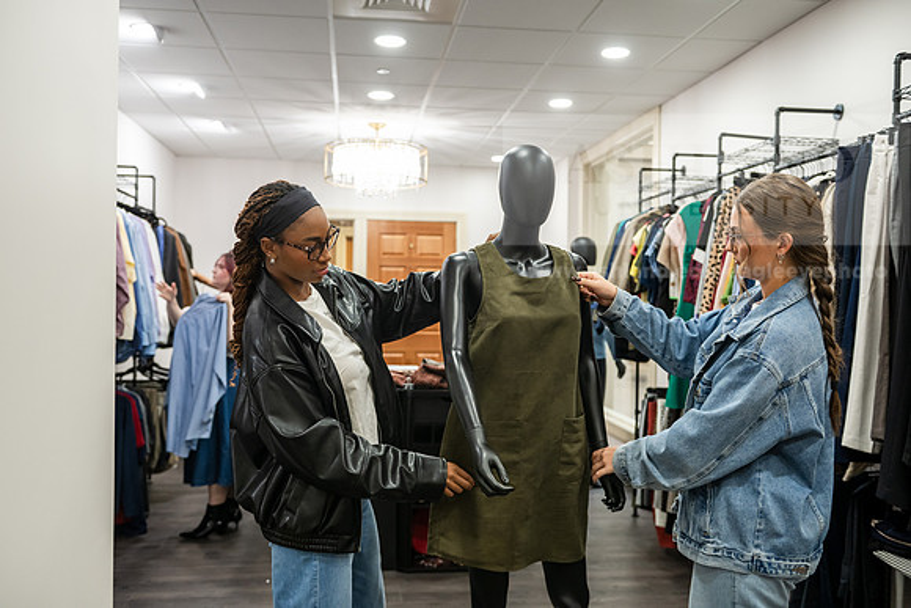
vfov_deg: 38.9
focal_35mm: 34
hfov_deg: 55.8
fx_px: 861
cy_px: 304
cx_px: 456
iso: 1600
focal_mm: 34
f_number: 3.2
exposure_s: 1/200
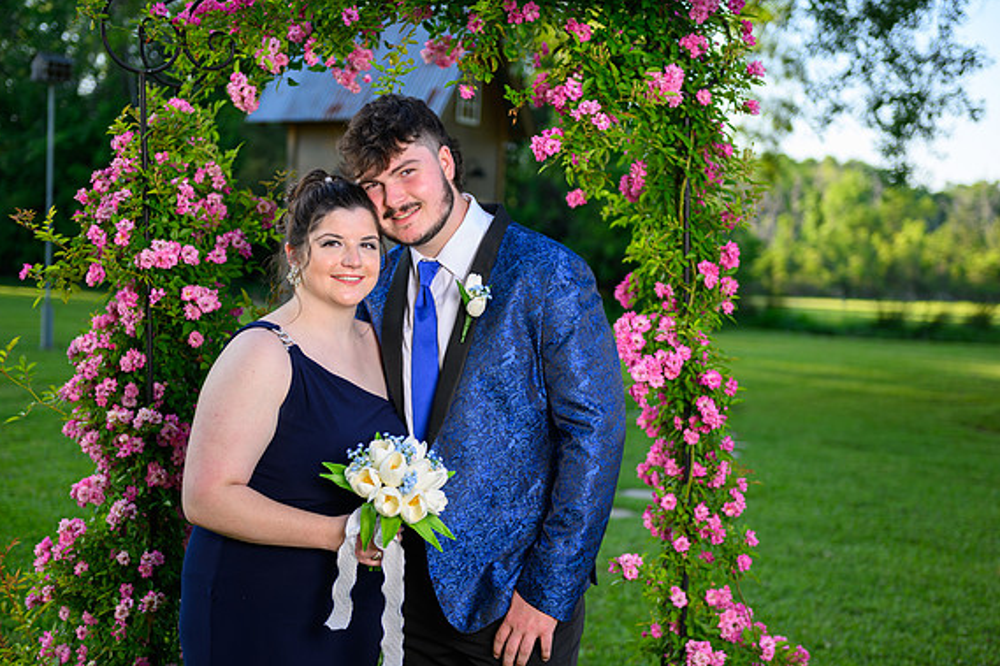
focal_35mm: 51
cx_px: 497
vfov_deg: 26.5
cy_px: 335
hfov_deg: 38.9
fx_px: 1416
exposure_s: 1/250
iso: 100
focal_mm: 50
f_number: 2.8
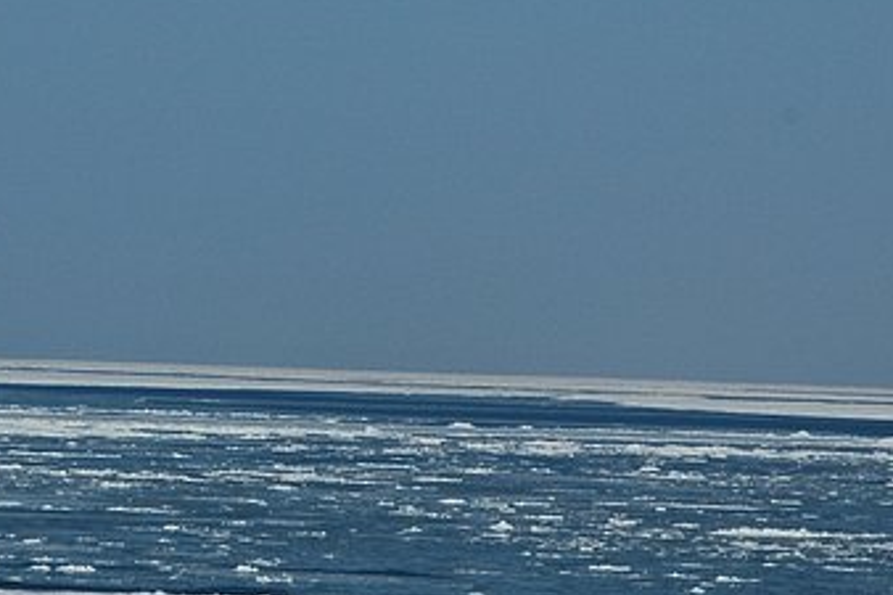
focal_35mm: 318
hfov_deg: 6.5
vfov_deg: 4.3
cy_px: 332
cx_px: 135
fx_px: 7884
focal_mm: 70
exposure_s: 1/640
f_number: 13
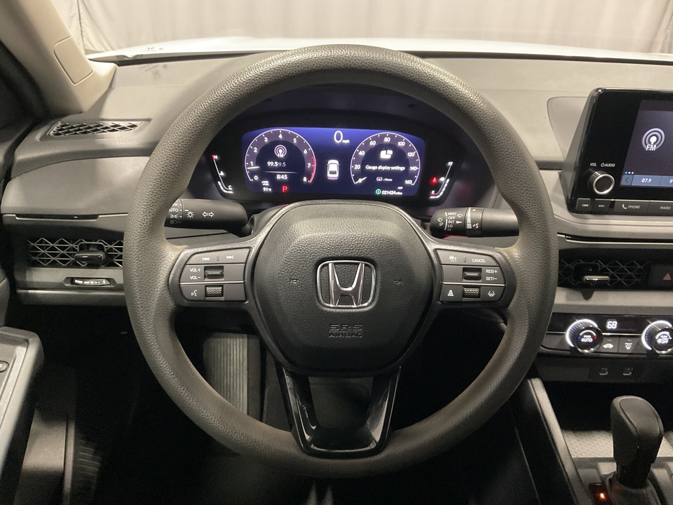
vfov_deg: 48.2
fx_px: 564
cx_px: 336
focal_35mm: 29
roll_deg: -3.2
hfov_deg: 61.7
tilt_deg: -28.5
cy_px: 252
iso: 320
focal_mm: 3
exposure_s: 1/30
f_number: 1.8
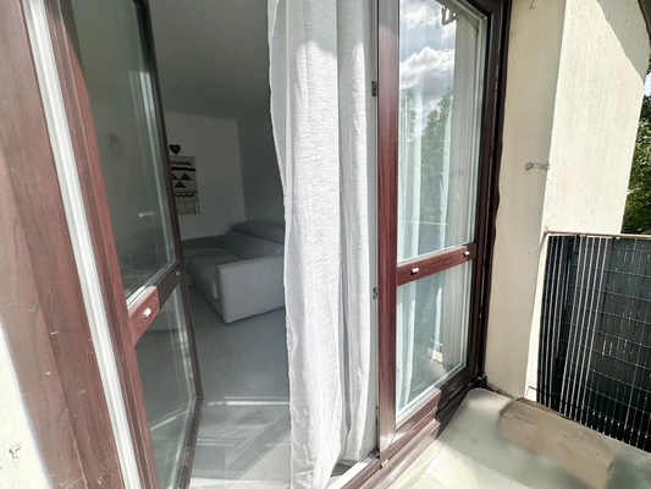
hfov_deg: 102.1
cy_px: 244
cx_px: 326
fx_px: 263
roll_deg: +2.1
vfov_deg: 85.7
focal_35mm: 14
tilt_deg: -10.3
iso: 40
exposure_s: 1/2020
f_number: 2.2
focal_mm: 2.22
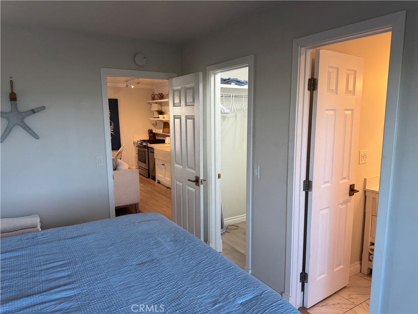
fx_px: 290
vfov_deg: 56.8
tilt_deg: -8.4
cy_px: 157
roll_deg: +0.0
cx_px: 209
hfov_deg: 71.6
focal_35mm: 24
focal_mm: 6.76
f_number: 1.78
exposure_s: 1/120
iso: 100
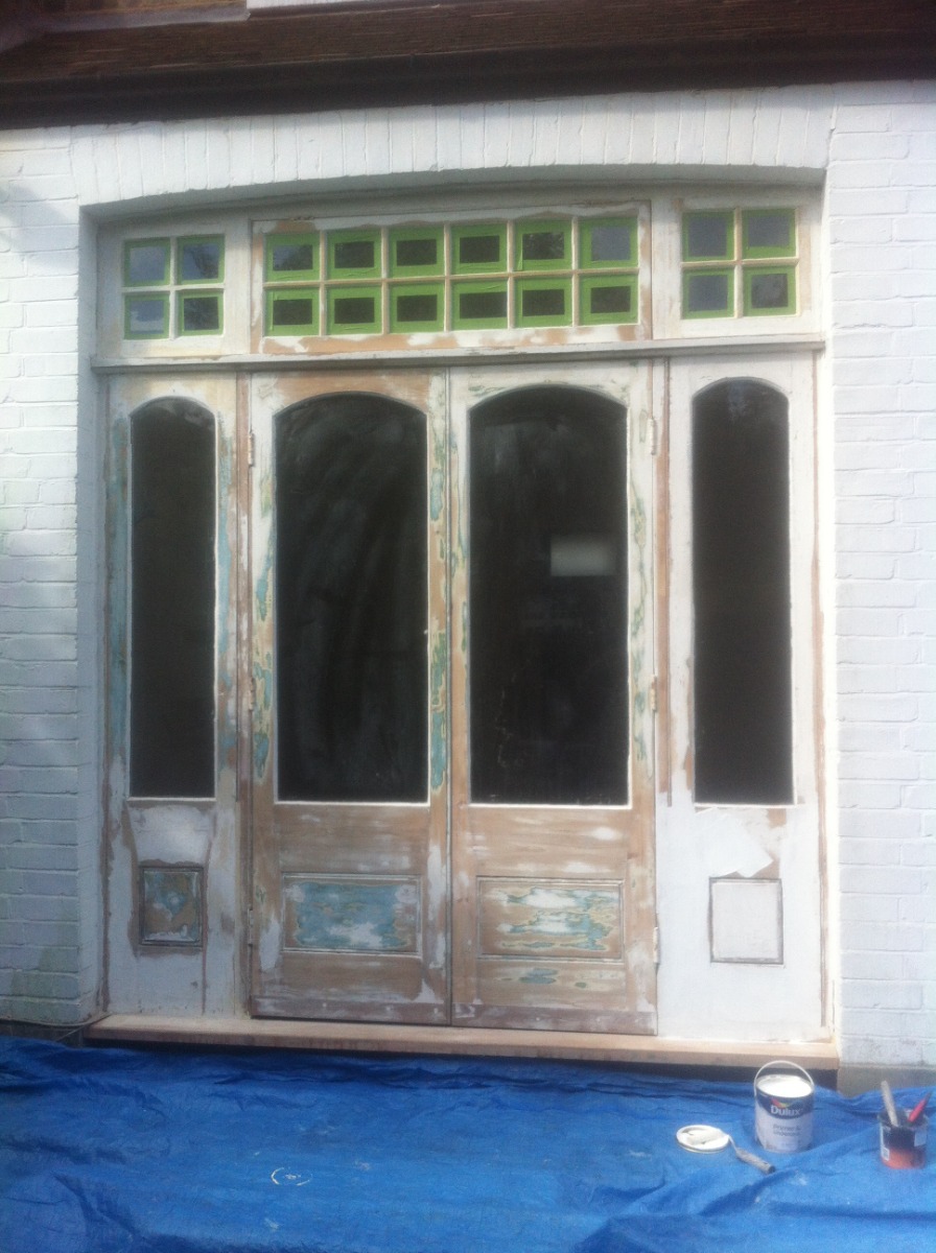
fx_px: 1265
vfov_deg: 52.7
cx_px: 468
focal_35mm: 35
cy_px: 626
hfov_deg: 40.6
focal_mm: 3.85
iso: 80
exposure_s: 1/559
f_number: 2.8
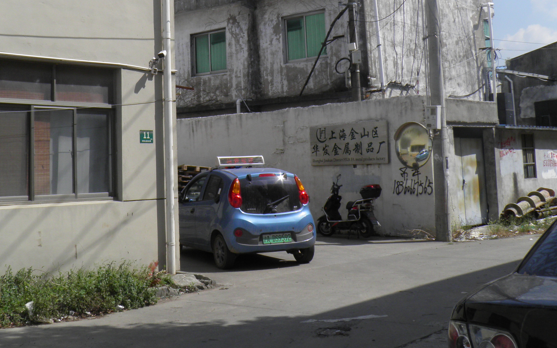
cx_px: 179
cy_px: 38
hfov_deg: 39.0
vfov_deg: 24.7
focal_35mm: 51
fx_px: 774
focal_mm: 4.9
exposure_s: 1/400
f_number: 5.7
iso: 50
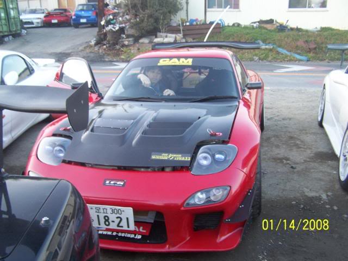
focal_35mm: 38
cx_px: 174
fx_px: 382
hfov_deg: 49.0
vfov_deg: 37.7
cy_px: 130
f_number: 2.8
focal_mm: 6.3
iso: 140
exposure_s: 1/30
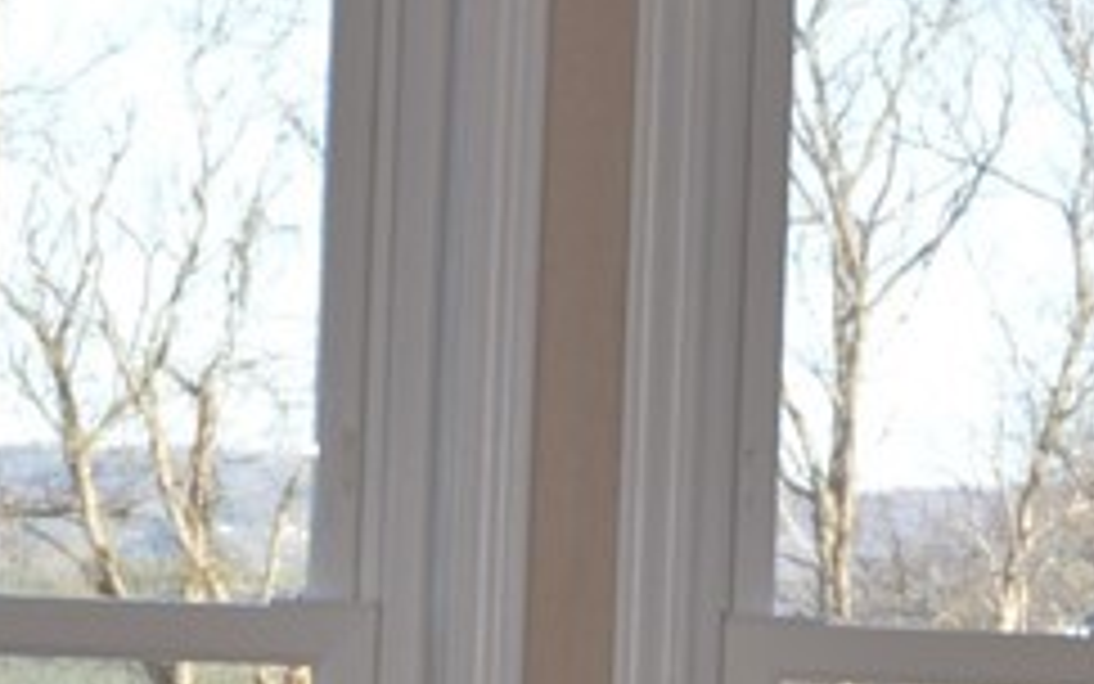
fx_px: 7136
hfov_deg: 8.7
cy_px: 526
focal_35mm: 239
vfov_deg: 5.5
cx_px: 1204
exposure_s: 1/125
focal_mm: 35
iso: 140
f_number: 4
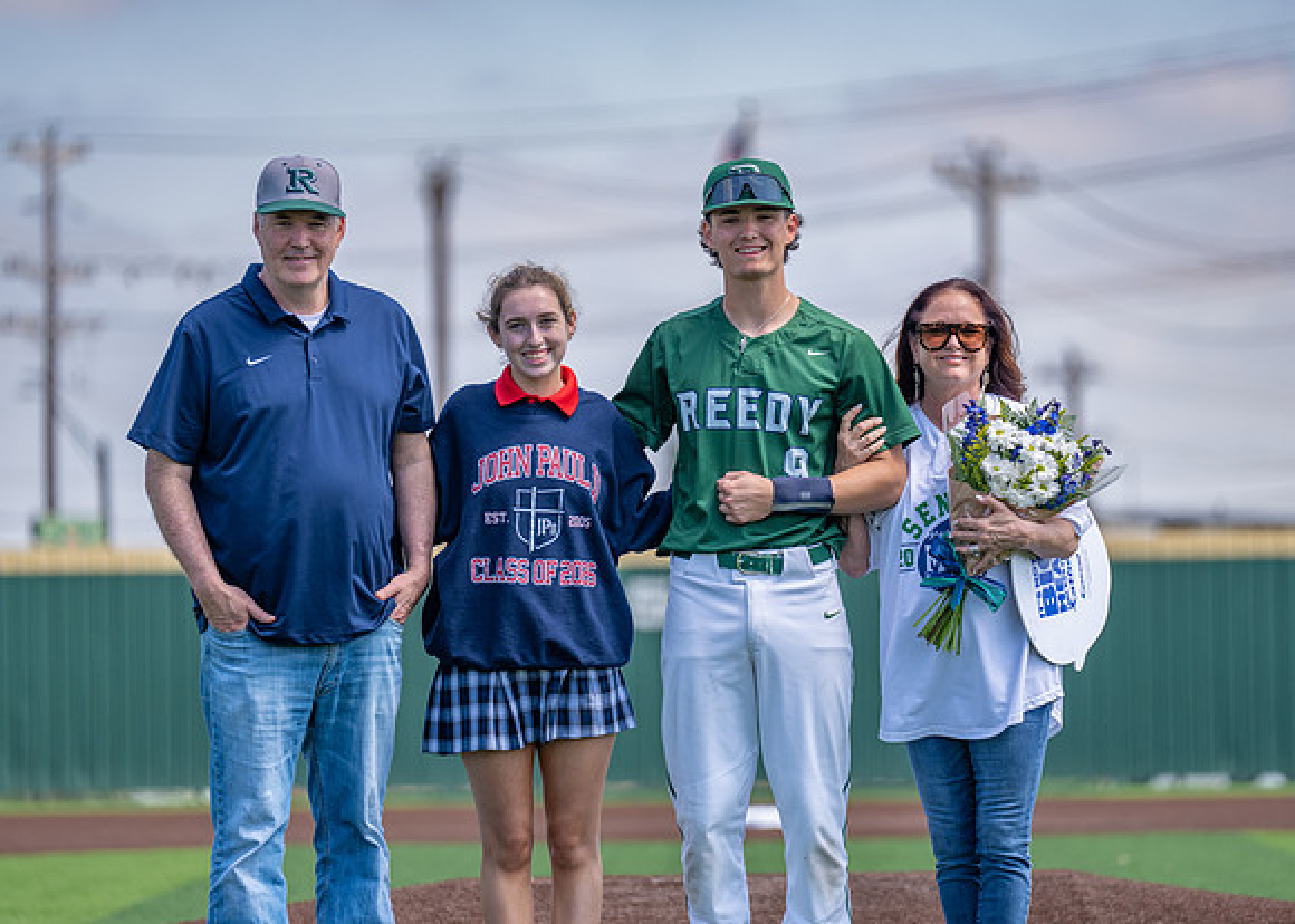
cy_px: 459
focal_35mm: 195
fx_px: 7177
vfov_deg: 7.4
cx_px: 671
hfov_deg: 10.3
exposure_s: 1/1250
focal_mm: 182
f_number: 2.8
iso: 100
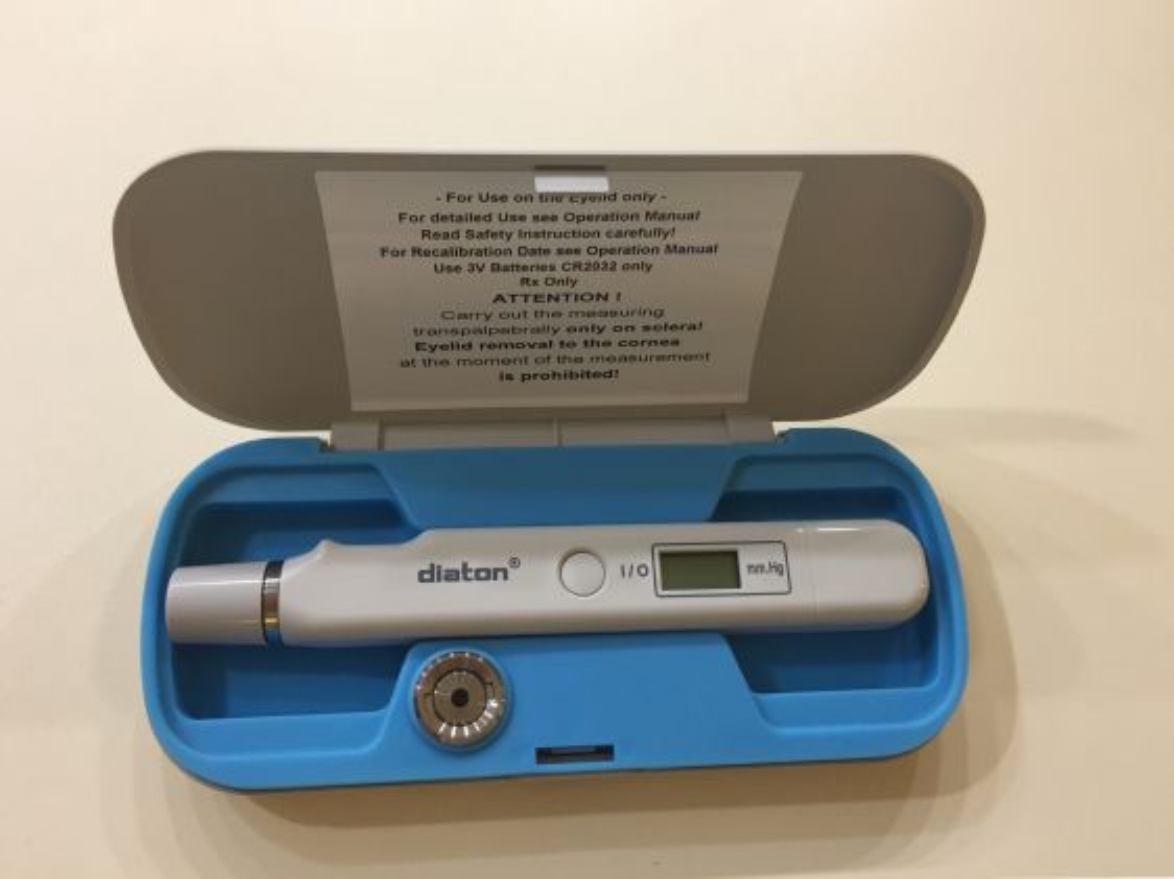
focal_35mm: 29
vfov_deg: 48.2
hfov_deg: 61.7
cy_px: 440
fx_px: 983
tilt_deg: -69.2
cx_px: 587
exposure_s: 1/33
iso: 125
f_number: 2.2
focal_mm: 4.15
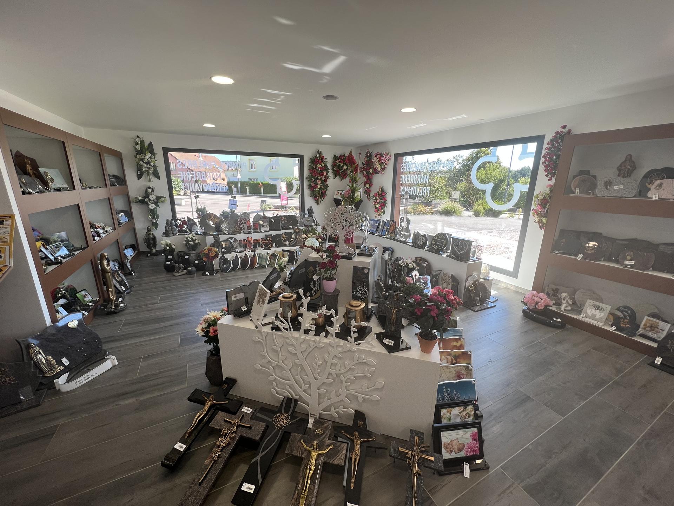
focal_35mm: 13
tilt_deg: -15.6
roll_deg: -1.3
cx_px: 337
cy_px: 253
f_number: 1.8
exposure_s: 1/151
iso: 32
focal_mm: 1.57
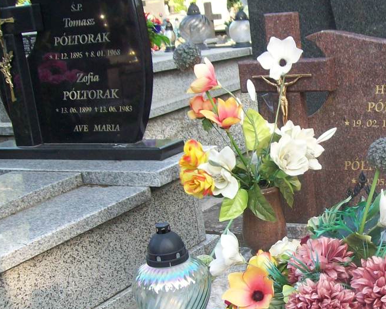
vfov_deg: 22.0
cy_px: 212
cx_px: 354
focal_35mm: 69
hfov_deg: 26.5
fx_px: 788
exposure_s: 1/156
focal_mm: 6
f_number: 2.7
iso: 80
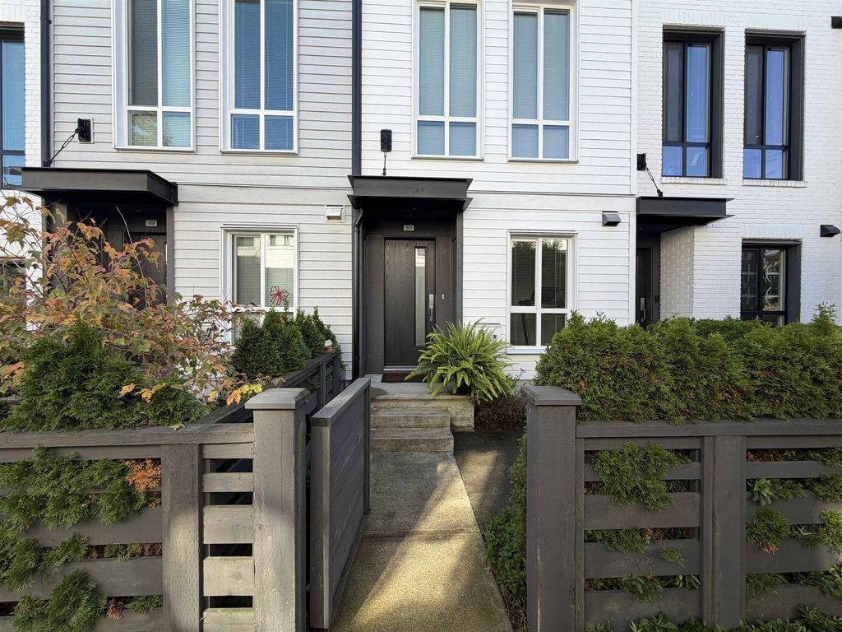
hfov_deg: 102.1
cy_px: 316
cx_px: 421
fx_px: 341
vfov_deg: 85.7
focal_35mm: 14
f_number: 2.2
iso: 50
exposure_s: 1/280
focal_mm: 2.22
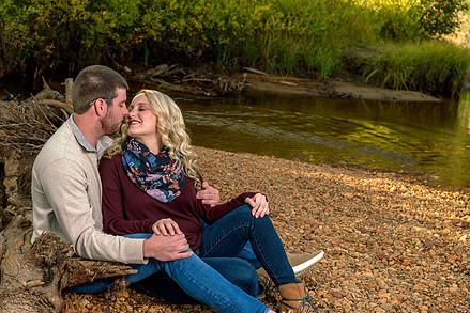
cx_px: 172
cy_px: 178
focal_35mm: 66
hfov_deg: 30.4
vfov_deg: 20.6
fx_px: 862
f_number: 5
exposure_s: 1/320
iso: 100
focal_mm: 50
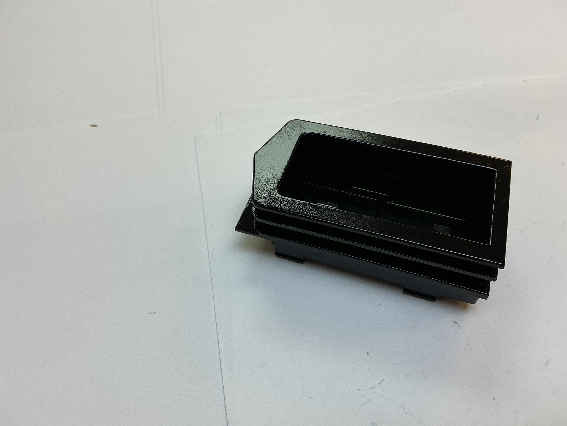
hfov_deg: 61.7
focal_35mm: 29
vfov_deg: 48.2
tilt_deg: -53.6
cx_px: 284
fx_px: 475
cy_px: 213
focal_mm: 3
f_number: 1.8
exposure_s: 1/100
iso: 25
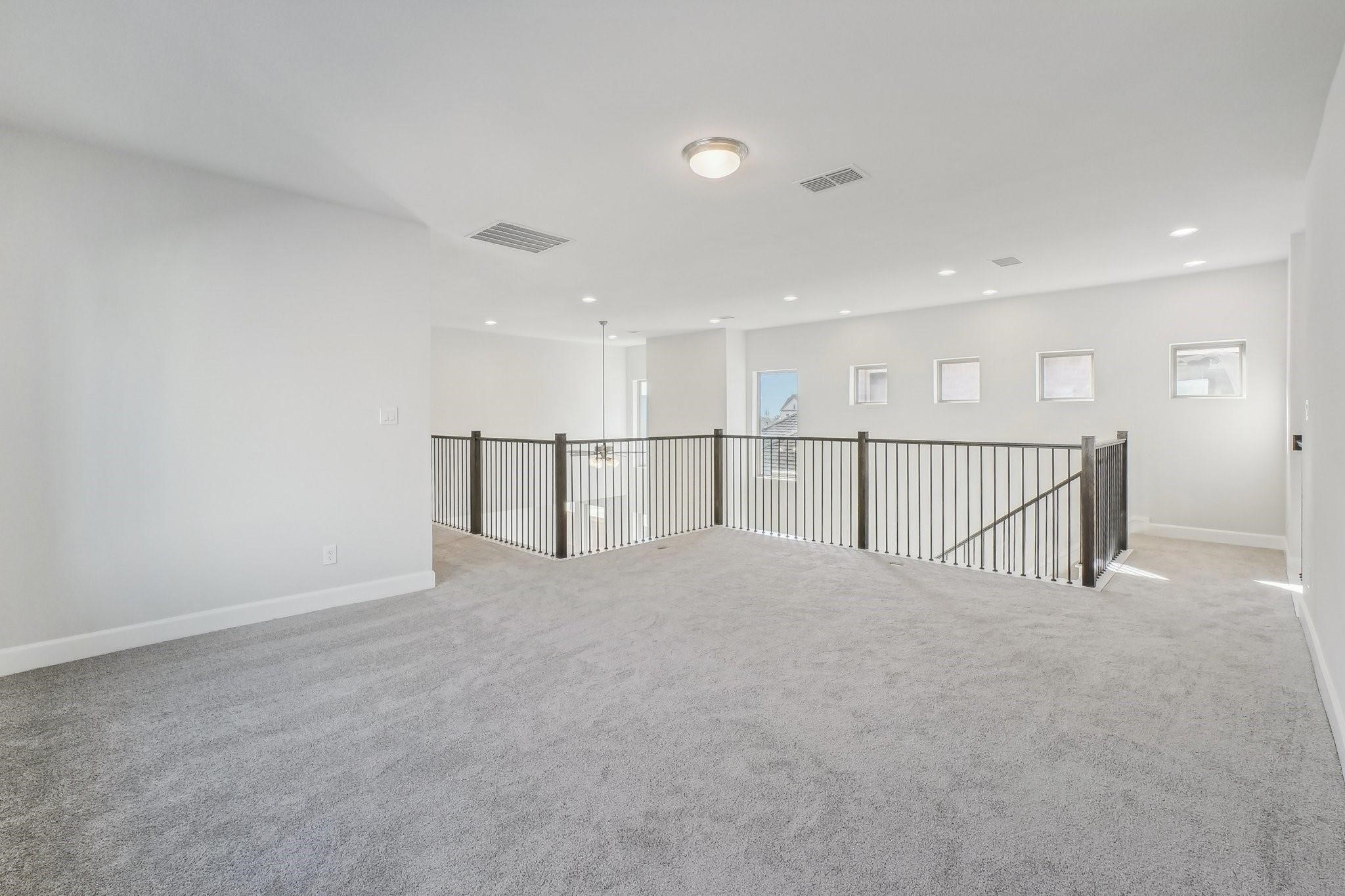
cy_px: 448
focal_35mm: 15
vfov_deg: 77.3
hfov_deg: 100.4
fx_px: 560
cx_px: 672
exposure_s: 1/160
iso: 400
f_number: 9
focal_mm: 10
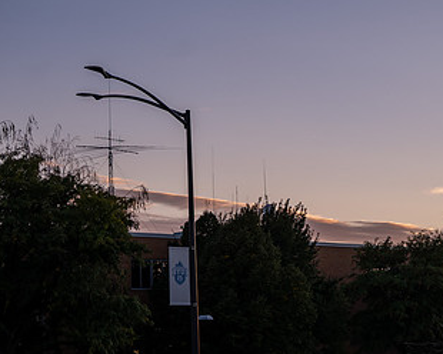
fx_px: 1613
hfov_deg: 15.5
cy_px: 201
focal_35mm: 123
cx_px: 364
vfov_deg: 12.5
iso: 125
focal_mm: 70
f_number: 2.8
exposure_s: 1/320
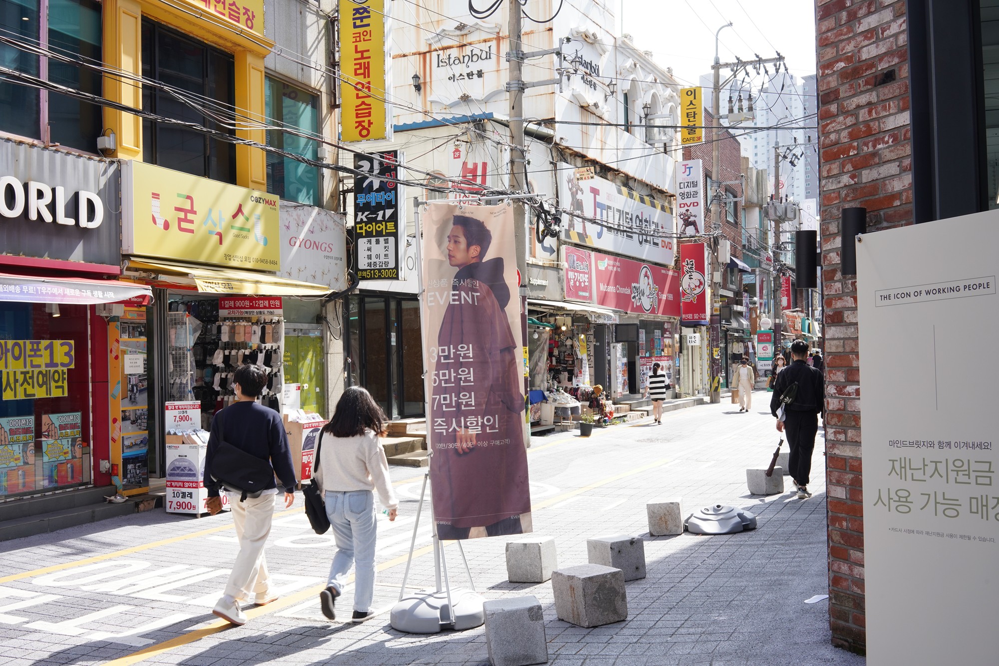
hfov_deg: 54.4
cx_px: 500
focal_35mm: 35
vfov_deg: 37.9
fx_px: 971
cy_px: 333
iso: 400
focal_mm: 35
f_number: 14
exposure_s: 1/100
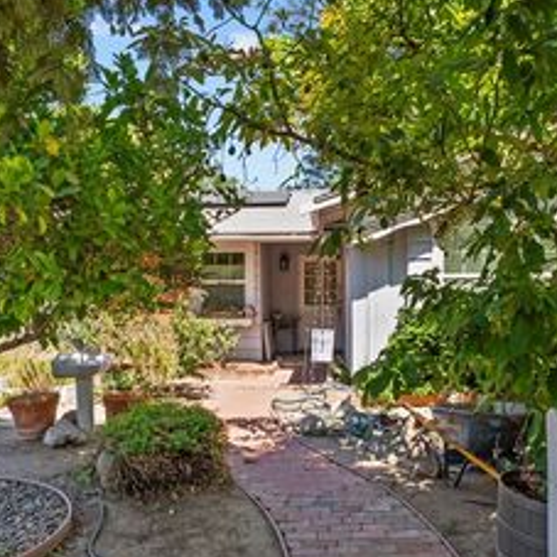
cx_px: 324
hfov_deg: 53.8
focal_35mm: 30
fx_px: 546
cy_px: 291
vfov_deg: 54.0
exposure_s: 1/50
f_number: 9
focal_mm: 16
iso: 250
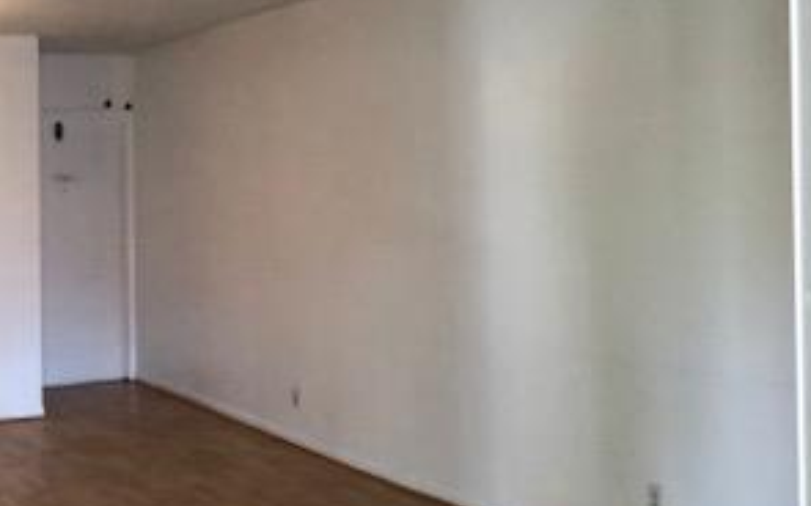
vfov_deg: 19.4
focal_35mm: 67
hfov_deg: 29.4
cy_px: 243
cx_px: 85
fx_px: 1480
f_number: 1.8
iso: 250
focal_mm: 3.99
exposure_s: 1/120
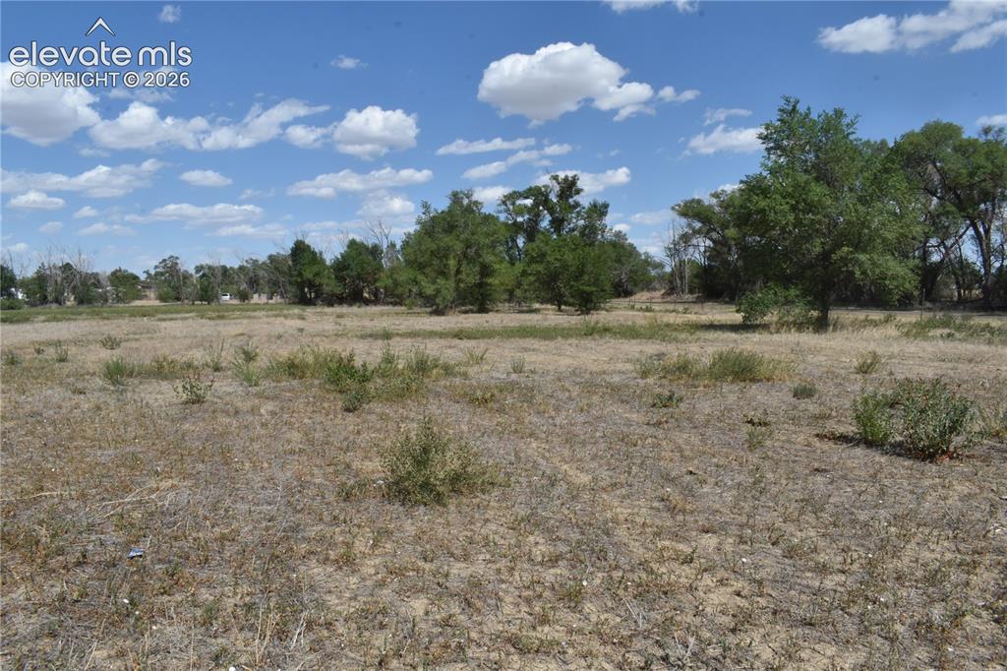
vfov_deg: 47.9
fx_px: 755
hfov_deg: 67.4
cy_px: 336
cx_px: 504
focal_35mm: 27
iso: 360
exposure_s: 1/200
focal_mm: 18
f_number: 22
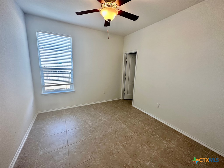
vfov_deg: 85.7
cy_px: 84
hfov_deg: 102.1
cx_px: 112
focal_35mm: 14
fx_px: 91
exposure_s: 1/60
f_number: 2.2
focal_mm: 2.22
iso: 160
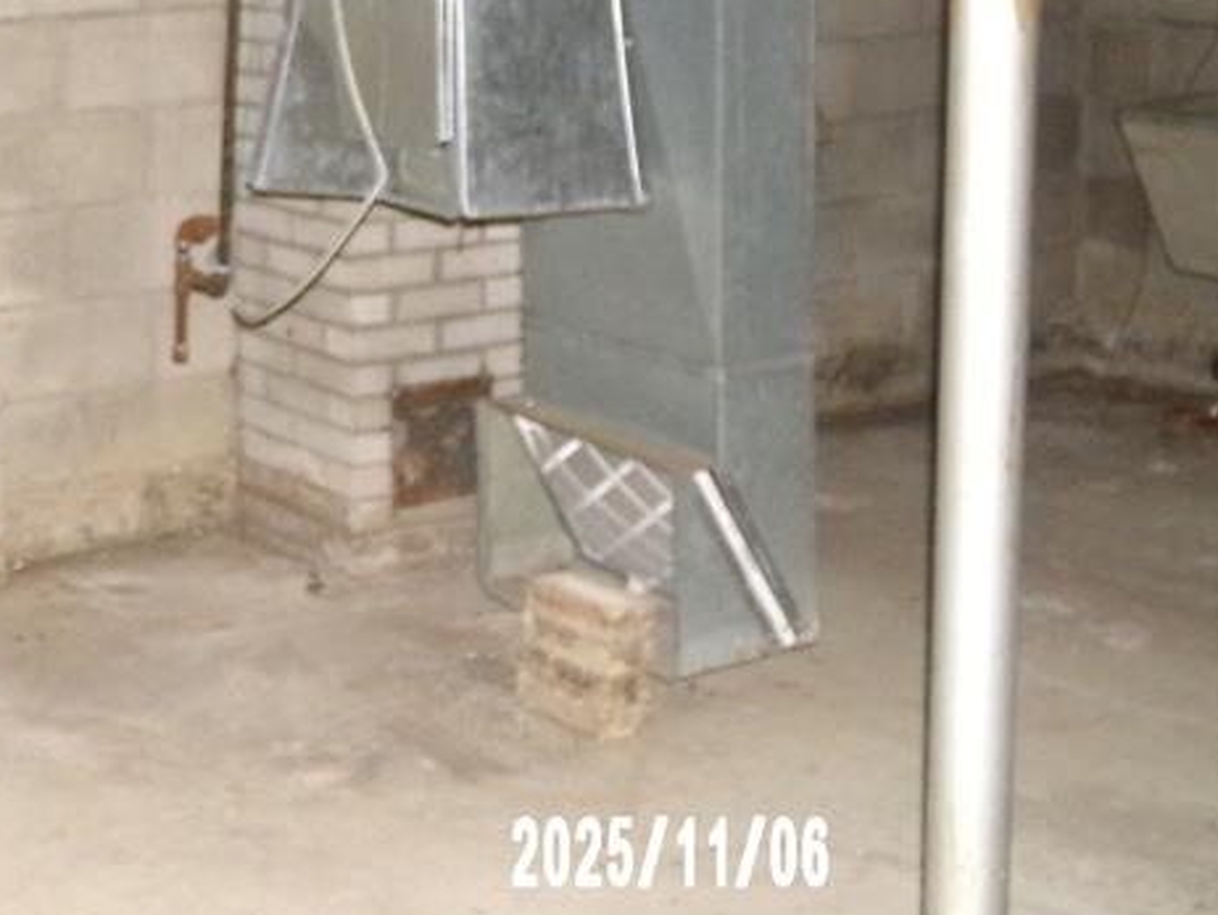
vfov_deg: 23.0
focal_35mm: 62
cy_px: 63
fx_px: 2183
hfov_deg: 28.7
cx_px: -71
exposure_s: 1/34
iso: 800
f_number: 3.8
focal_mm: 5
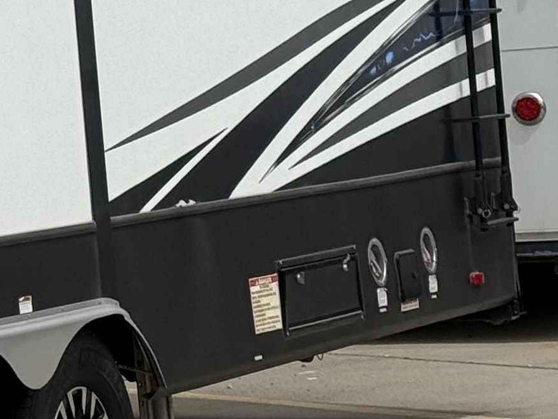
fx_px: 3546
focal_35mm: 220
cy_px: -130
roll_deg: +3.7
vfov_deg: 6.7
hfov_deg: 8.5
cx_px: -592
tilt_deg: +2.4
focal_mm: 6.76
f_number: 1.78
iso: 80
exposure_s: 1/11364
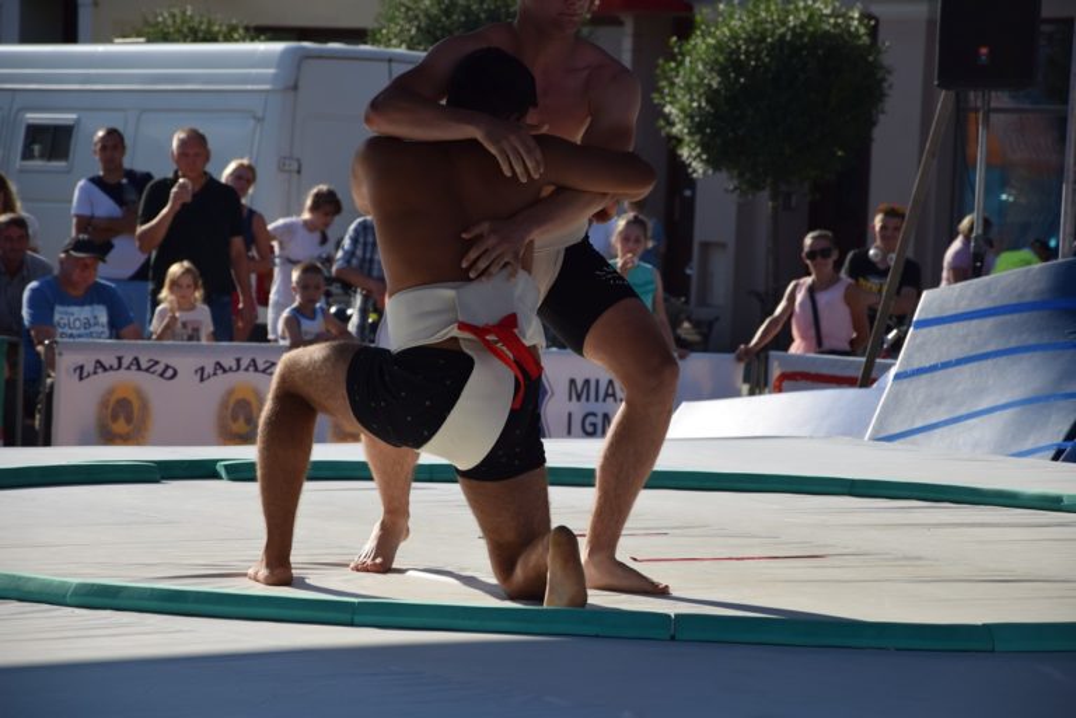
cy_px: 359
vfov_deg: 8.7
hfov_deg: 13.0
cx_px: 538
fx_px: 4707
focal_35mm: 158
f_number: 6.3
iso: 400
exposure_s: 1/1600
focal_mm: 105
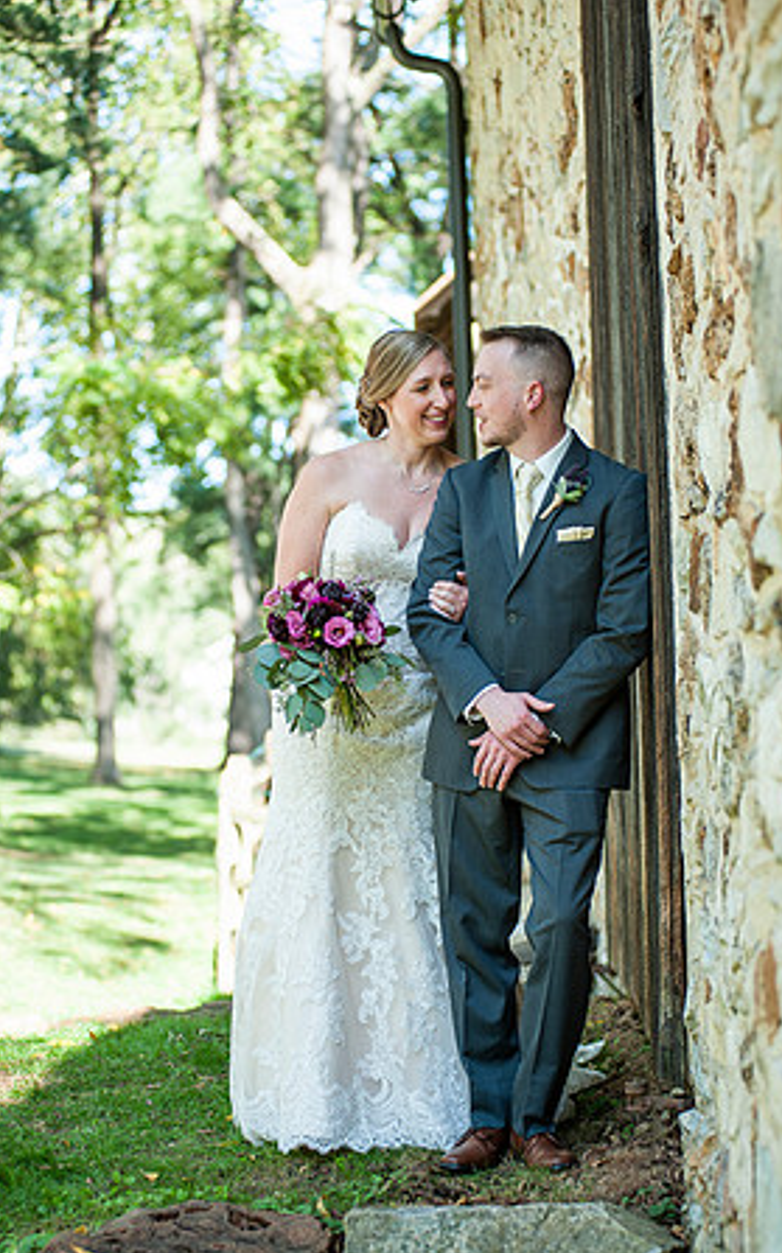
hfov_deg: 15.9
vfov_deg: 25.2
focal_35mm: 82
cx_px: 385
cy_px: 628
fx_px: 2799
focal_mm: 80
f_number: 3.2
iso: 160
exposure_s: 1/250
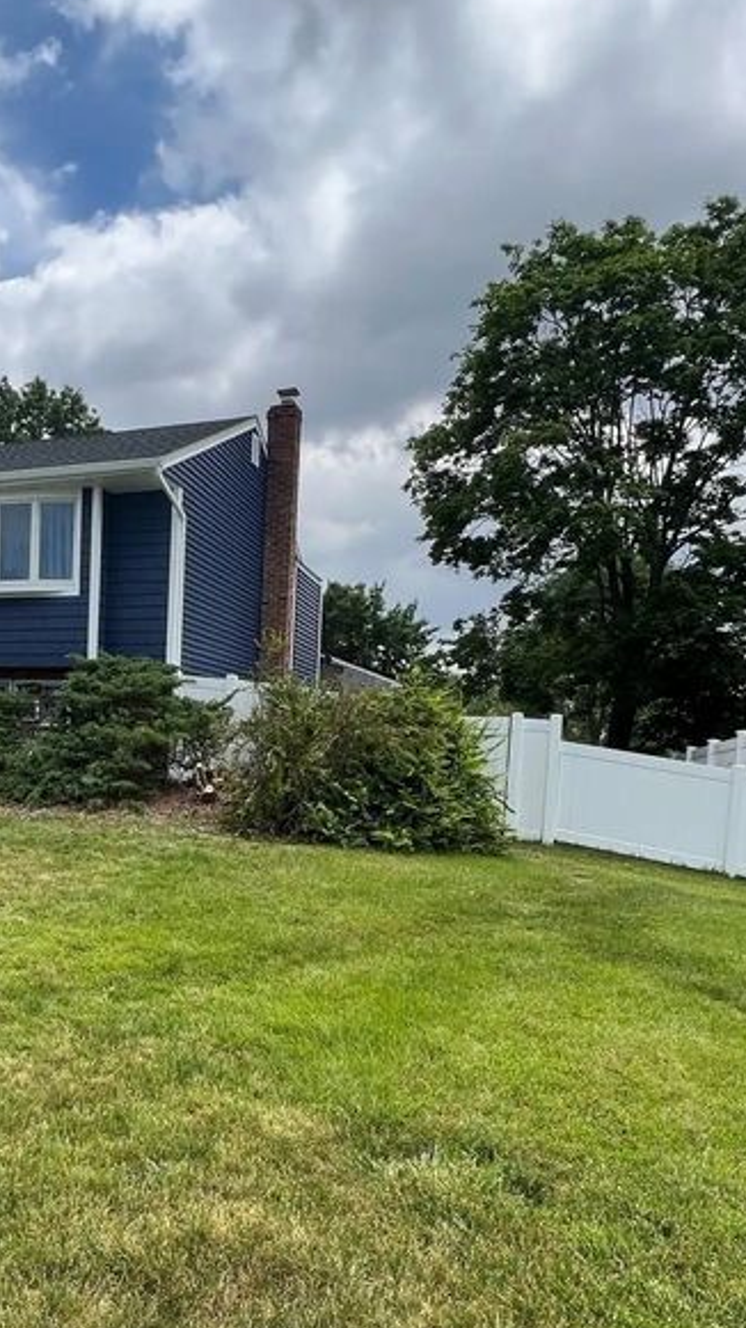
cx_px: 142
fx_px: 880
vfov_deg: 73.2
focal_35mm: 25
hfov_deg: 43.6
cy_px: 806
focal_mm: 1.57
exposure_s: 1/919
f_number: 1.8
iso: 32
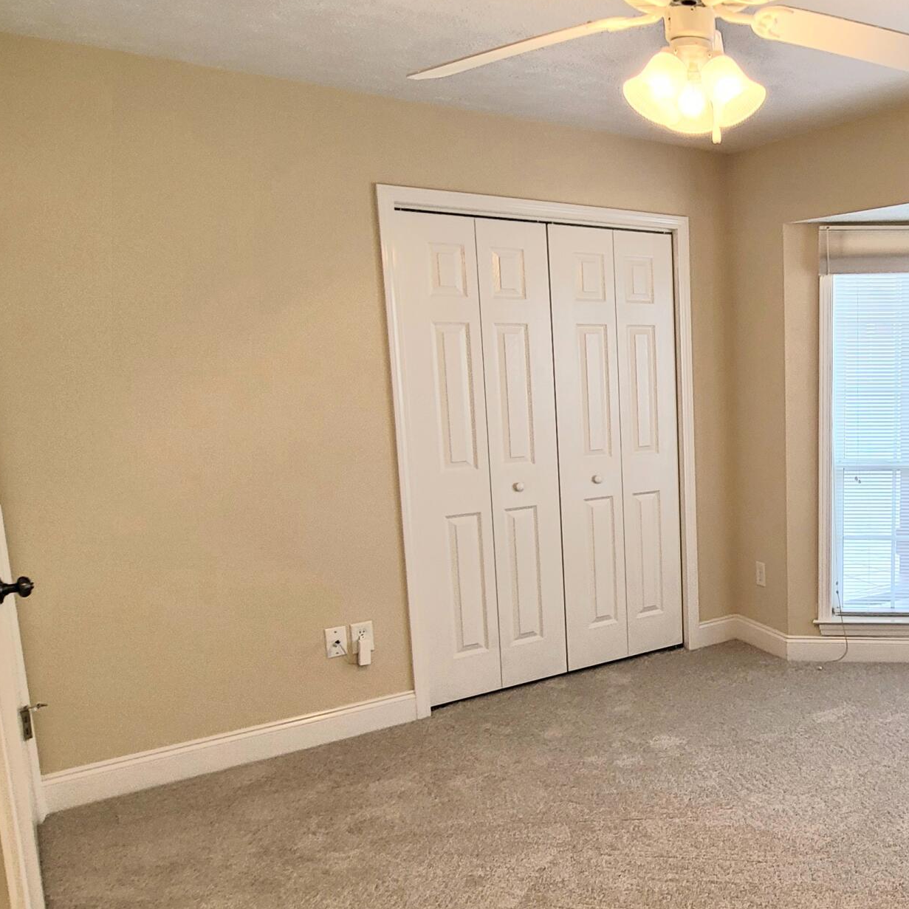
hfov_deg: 49.6
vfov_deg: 57.3
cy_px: 468
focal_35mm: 28
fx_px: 832
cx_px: 852
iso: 100
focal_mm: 2.2
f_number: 2.2
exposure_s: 1/60.2
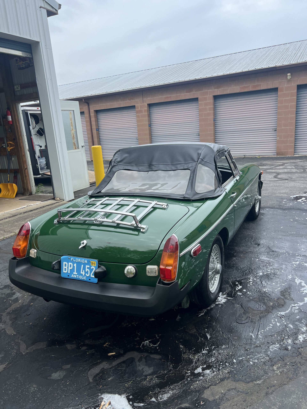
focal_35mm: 26
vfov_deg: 67.3
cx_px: 154
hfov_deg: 53.1
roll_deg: +4.1
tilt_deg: -13.3
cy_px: 204
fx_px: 307
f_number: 1.5
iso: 50
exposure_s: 1/1468
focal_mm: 5.7
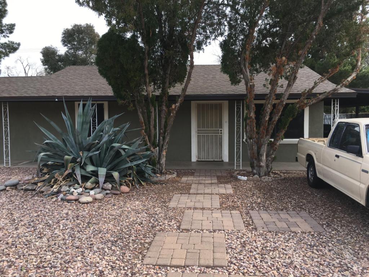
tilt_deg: -3.1
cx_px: 184
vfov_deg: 48.2
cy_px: 138
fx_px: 309
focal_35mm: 29
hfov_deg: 61.7
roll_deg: +0.3
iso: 25
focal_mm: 4.15
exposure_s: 1/549
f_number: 2.2
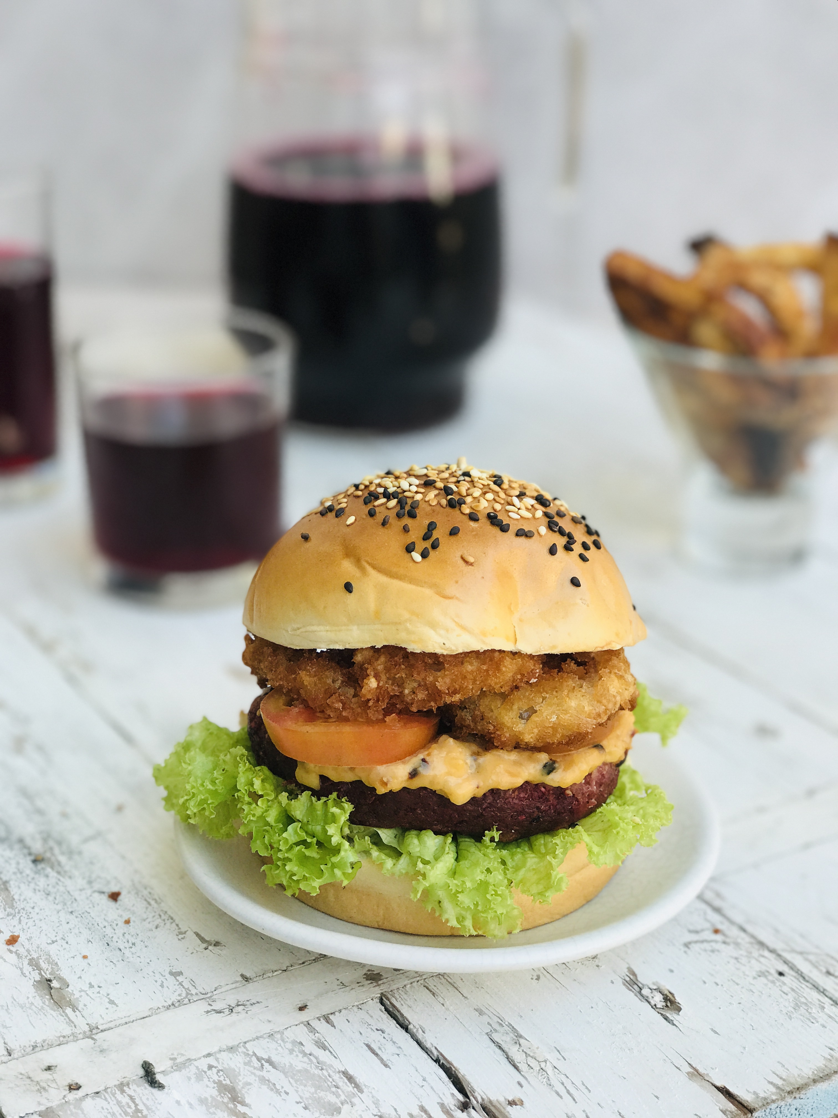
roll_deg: +0.8
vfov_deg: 33.8
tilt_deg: -23.2
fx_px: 1840
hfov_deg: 25.7
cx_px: 419
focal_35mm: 57
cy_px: 559
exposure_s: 1/60
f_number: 2.8
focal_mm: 6.6
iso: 20
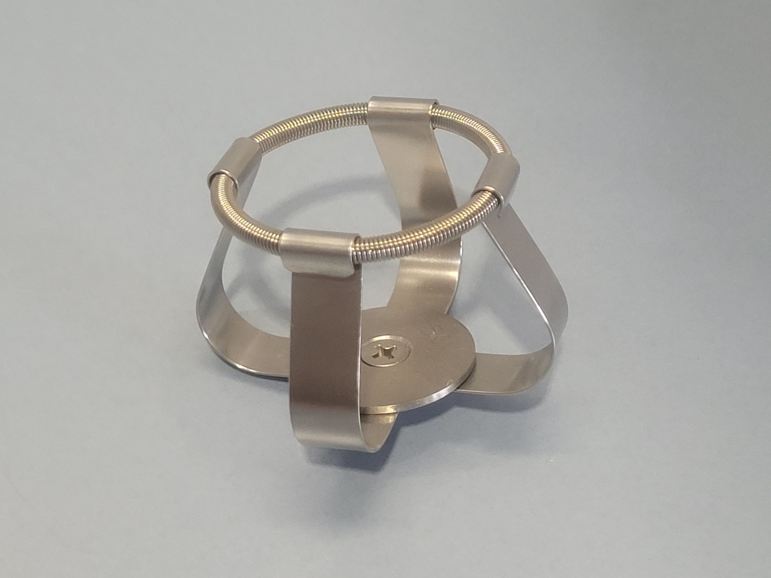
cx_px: 386
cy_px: 289
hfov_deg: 67.3
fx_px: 579
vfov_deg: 53.1
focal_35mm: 26
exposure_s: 1/100
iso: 250
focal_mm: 5.4
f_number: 1.8
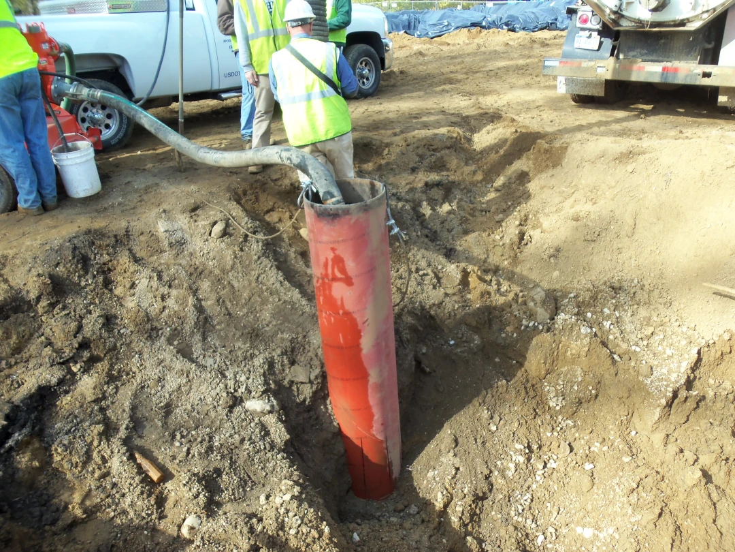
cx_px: 368
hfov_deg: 61.7
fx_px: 616
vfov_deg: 48.2
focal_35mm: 29
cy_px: 276
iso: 80
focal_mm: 5.2
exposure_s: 1/200
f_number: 3.4
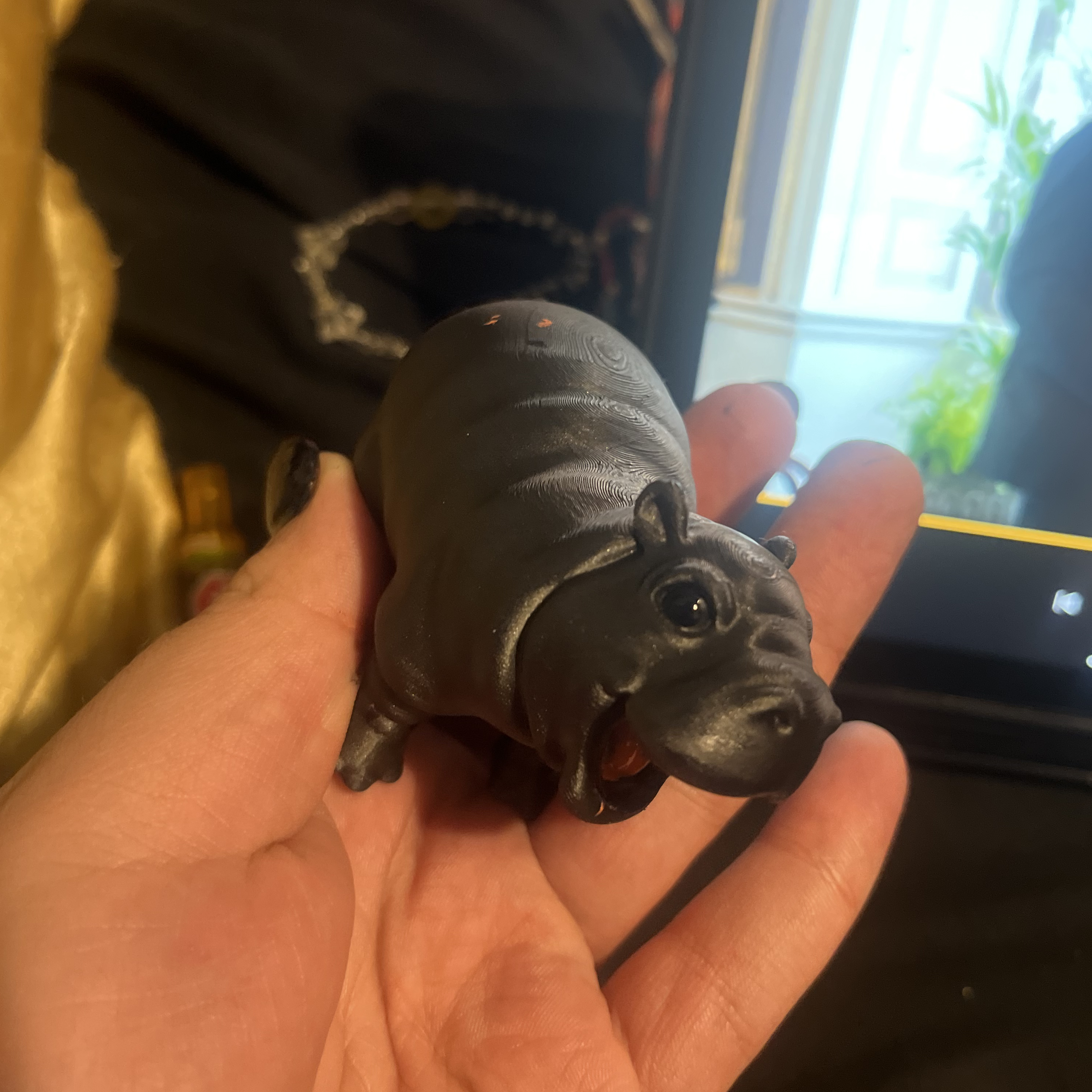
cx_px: 550
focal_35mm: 31
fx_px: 1106
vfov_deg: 52.5
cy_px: 502
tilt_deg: -57.1
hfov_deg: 52.5
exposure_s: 1/30
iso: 640
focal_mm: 5.1
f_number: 1.6
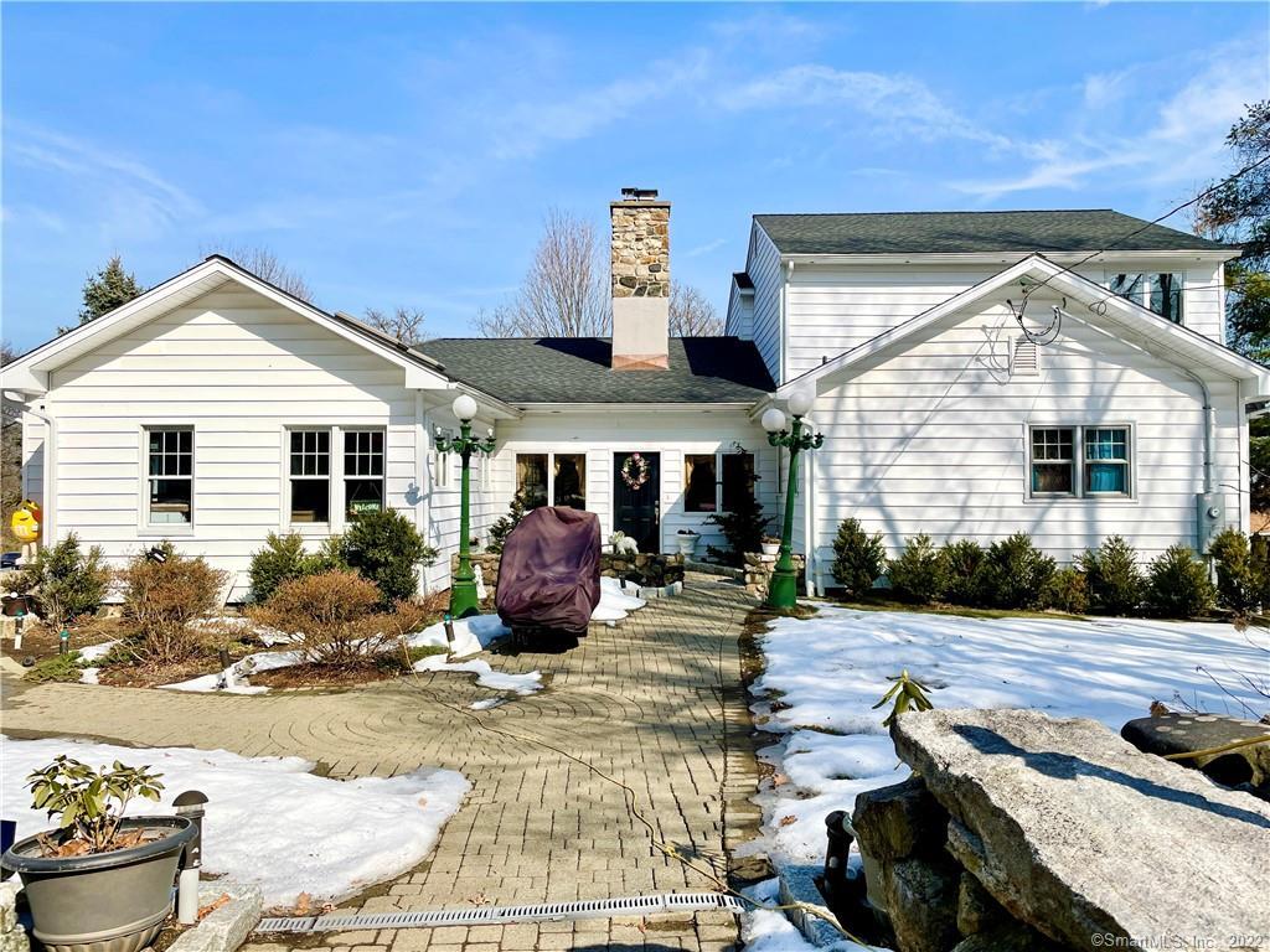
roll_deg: +0.3
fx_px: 954
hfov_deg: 67.3
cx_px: 635
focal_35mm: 26
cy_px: 476
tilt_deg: +0.7
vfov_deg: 53.1
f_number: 1.6
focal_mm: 4.2
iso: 32
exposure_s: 1/5051
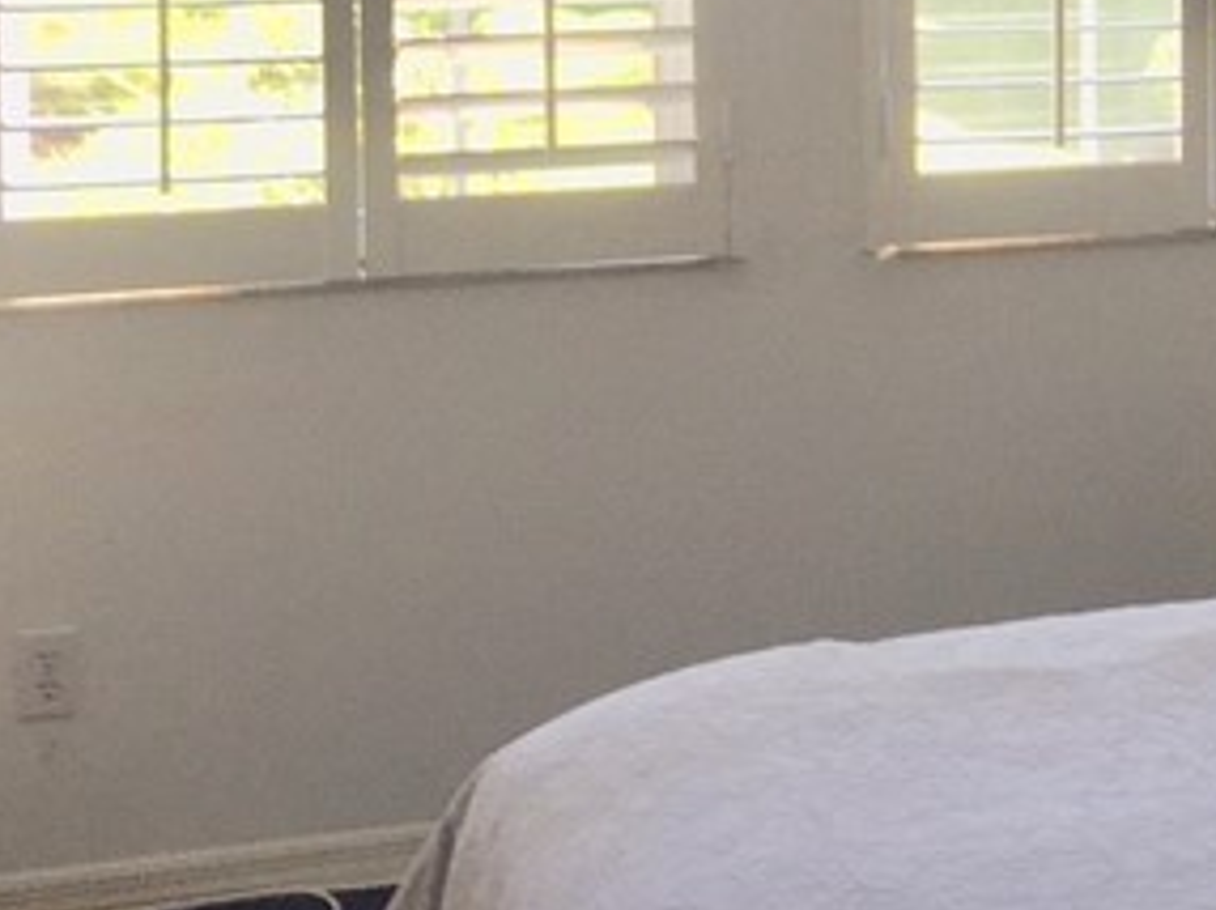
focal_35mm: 104
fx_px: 3650
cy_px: 0
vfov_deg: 14.0
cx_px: 1616
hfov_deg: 17.6
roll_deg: -1.5
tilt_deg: -3.9
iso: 32
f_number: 2.2
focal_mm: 4.15
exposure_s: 1/60
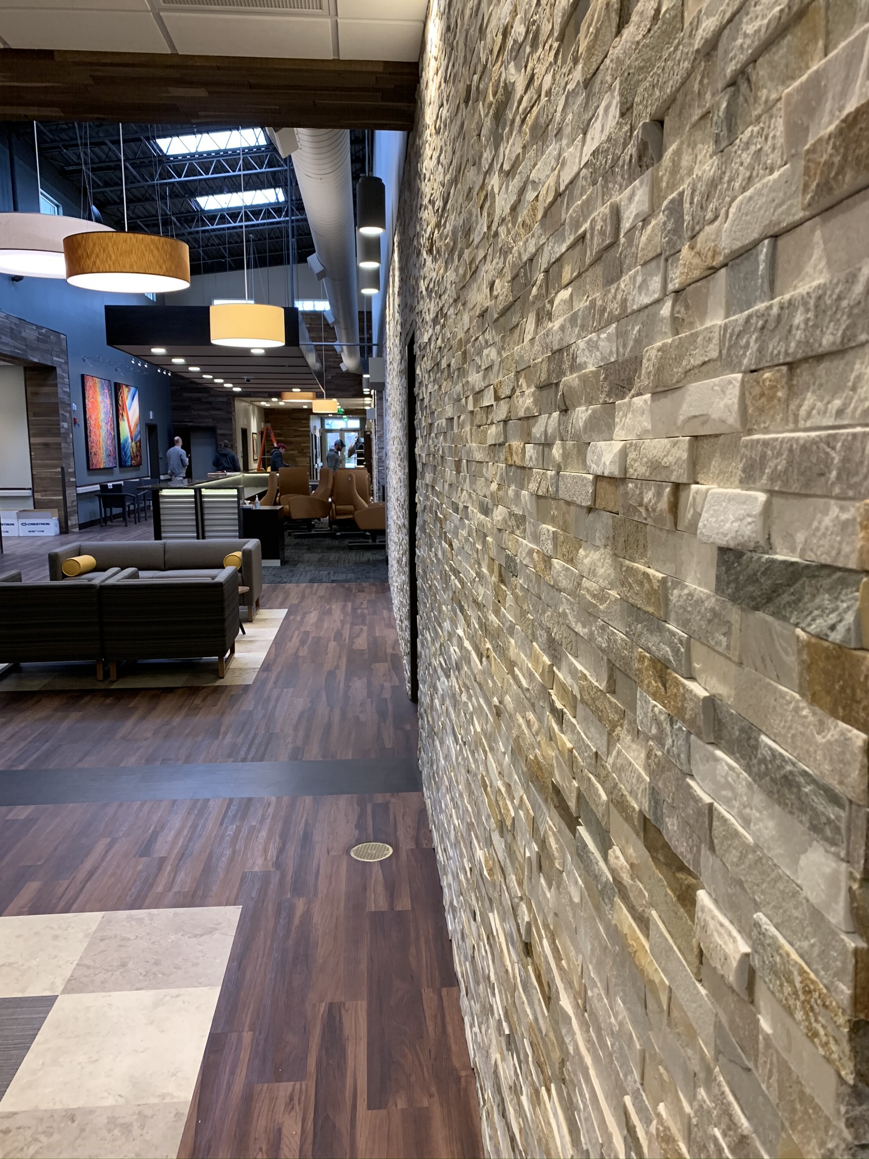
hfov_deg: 53.1
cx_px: 434
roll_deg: +0.5
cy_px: 580
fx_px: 870
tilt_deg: -5.2
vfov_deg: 67.3
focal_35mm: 26
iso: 125
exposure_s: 1/60
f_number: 1.8
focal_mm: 4.25
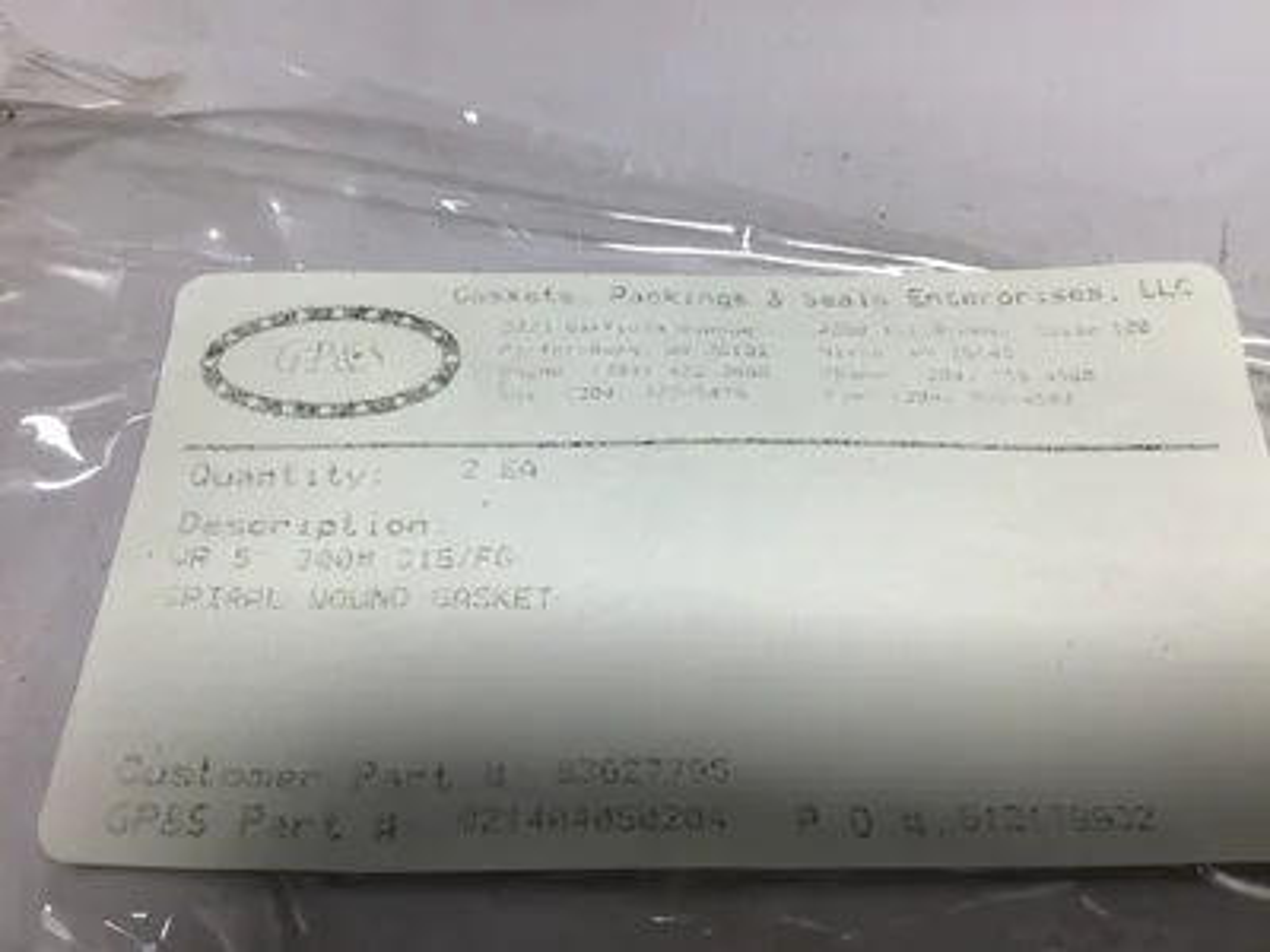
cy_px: 476
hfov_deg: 58.4
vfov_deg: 45.4
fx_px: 1137
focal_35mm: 31
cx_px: 635
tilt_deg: -56.5
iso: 25
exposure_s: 1/193
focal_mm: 3.3
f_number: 2.4
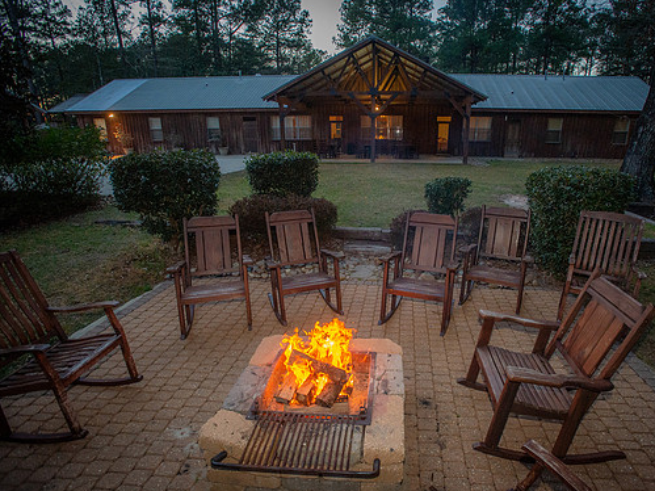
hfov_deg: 84.3
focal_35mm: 19
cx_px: 369
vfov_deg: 68.7
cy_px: 248
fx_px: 359
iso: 4000
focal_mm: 17
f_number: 4.5
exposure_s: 1/200
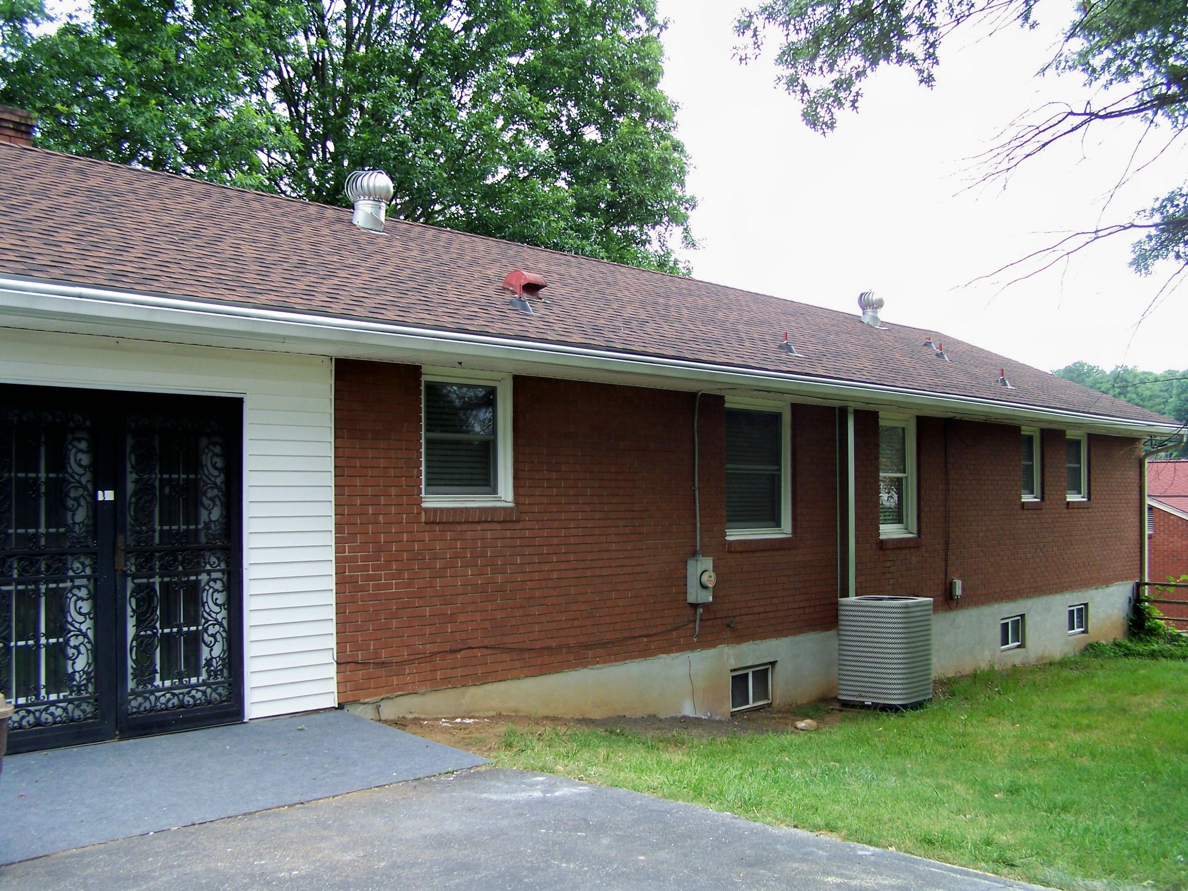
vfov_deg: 37.7
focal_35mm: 38
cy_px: 446
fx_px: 1304
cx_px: 594
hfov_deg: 49.0
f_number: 2.8
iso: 64
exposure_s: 1/80
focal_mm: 6.3
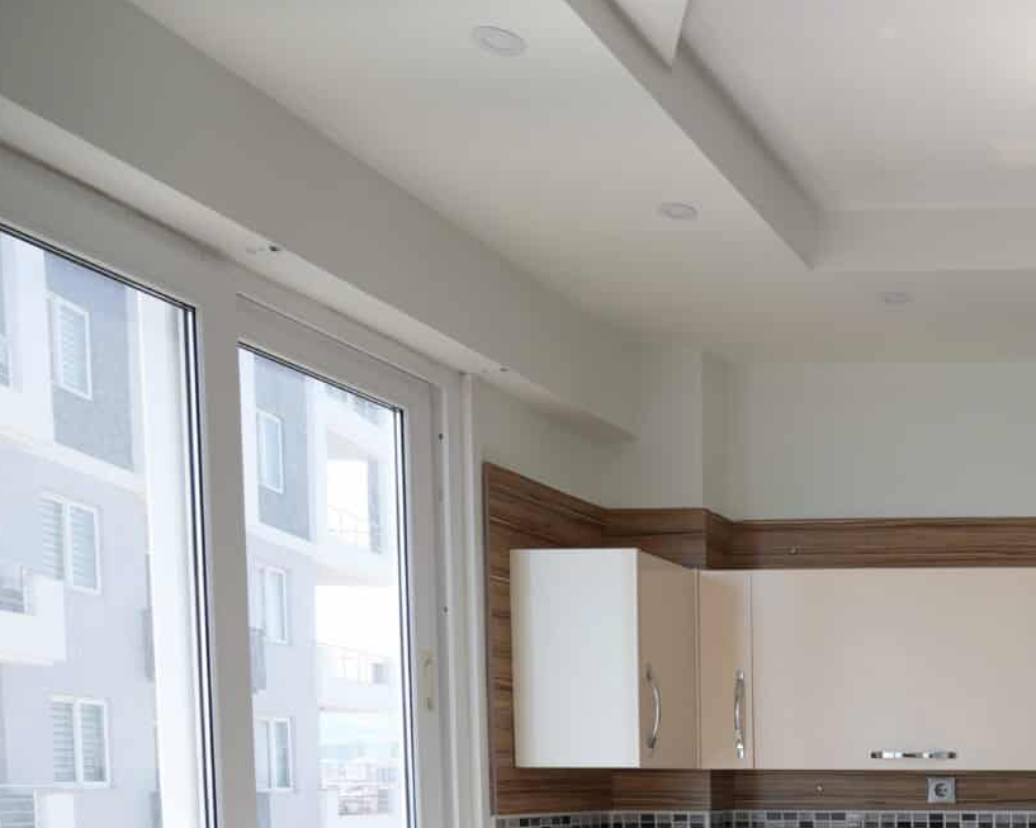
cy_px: 863
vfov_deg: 33.5
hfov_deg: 35.6
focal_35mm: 40
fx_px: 1226
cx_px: 1250
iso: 100
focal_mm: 17
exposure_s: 1/100
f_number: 5
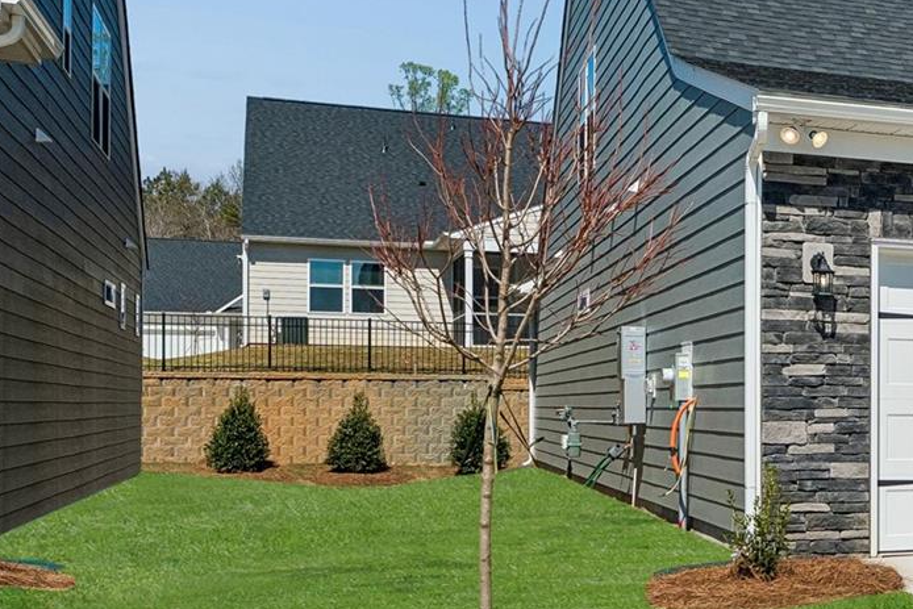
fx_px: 1497
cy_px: 398
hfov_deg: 26.5
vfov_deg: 22.9
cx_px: 1296
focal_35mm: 59
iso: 400
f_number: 8
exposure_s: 1/1600
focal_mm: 20
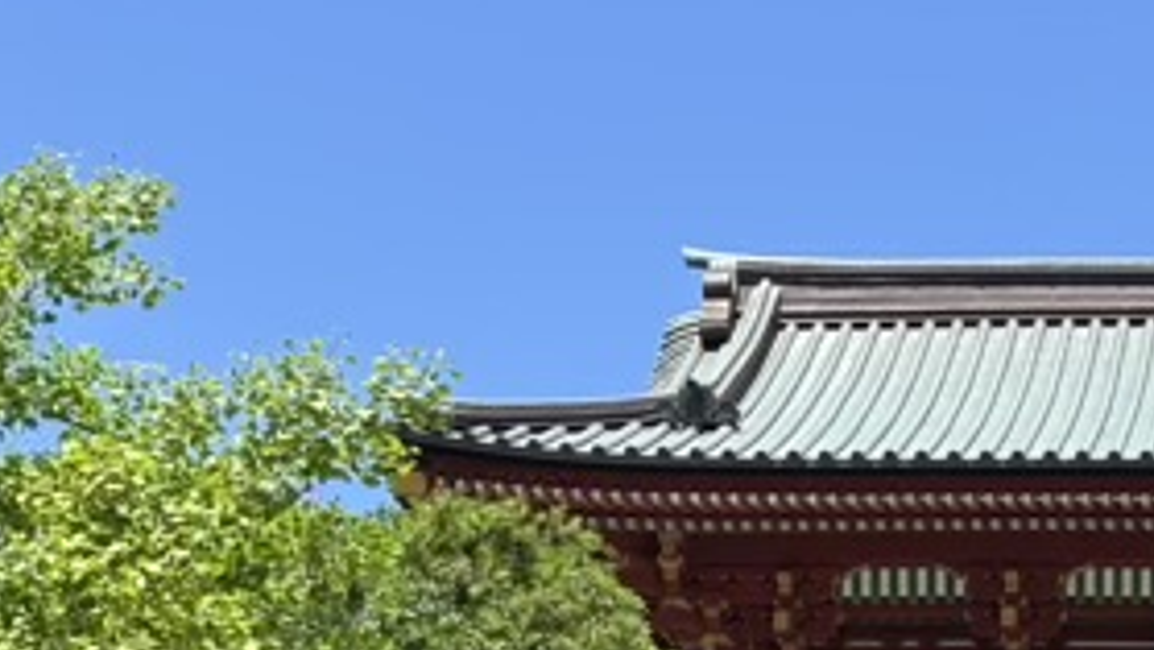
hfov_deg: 14.9
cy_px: 764
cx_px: 1109
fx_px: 4346
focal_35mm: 142
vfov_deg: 8.5
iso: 32
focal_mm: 5.96
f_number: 1.6
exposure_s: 1/1328
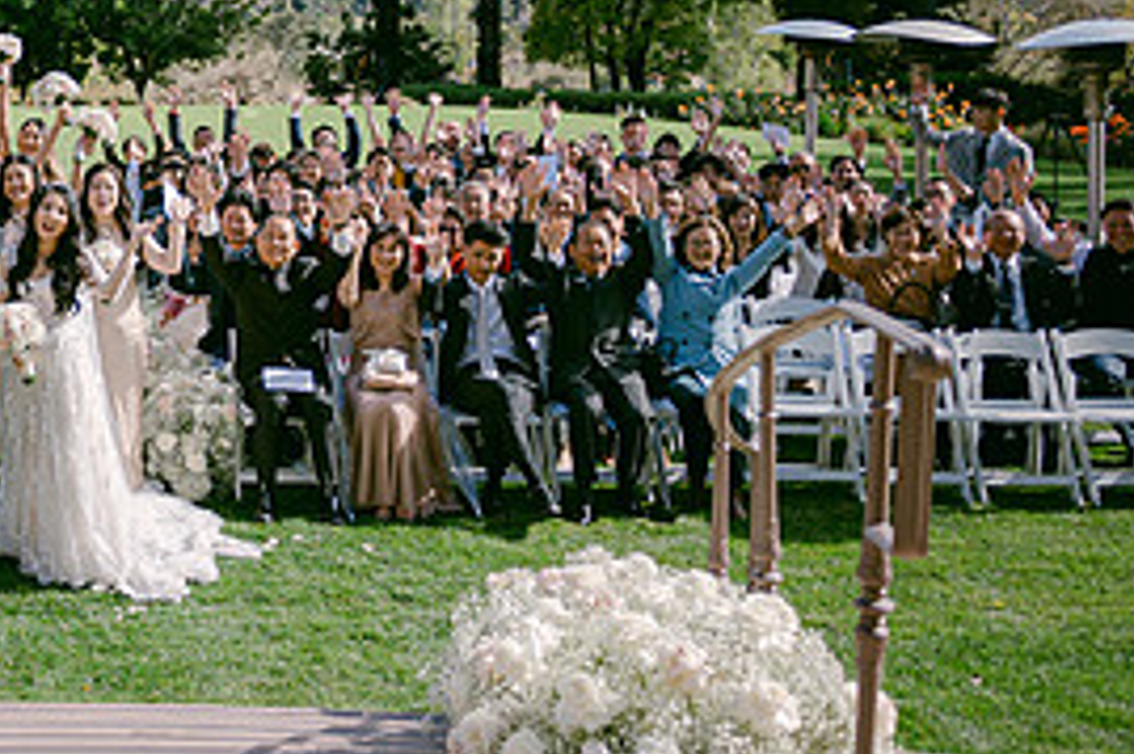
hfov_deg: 30.0
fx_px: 1920
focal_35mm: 61
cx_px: -76
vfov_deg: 21.9
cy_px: 122
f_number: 2.8
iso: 100
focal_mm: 28
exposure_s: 1/2000
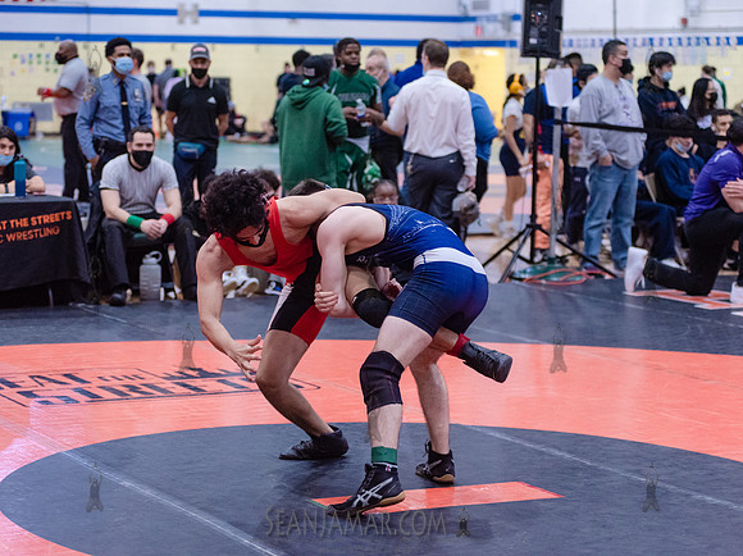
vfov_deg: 16.3
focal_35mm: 91
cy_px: 264
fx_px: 1945
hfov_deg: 21.6
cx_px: 305
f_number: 3.5
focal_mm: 80
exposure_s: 1/400
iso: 4000
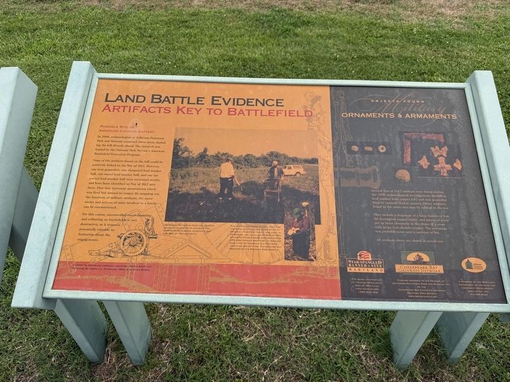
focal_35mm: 24
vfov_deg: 56.8
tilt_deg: -37.5
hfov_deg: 71.6
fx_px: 354
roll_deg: +0.6
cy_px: 191
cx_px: 255
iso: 80
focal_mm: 6.76
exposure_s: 1/2525
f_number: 1.78
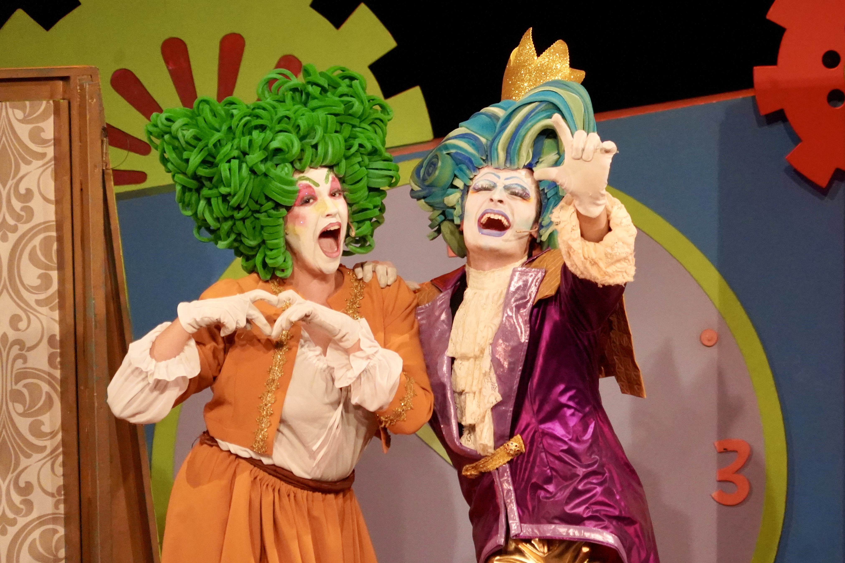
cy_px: 282
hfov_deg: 8.6
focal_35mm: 240
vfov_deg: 5.7
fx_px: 5633
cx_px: 422
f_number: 6.3
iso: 10000
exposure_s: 1/250
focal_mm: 240
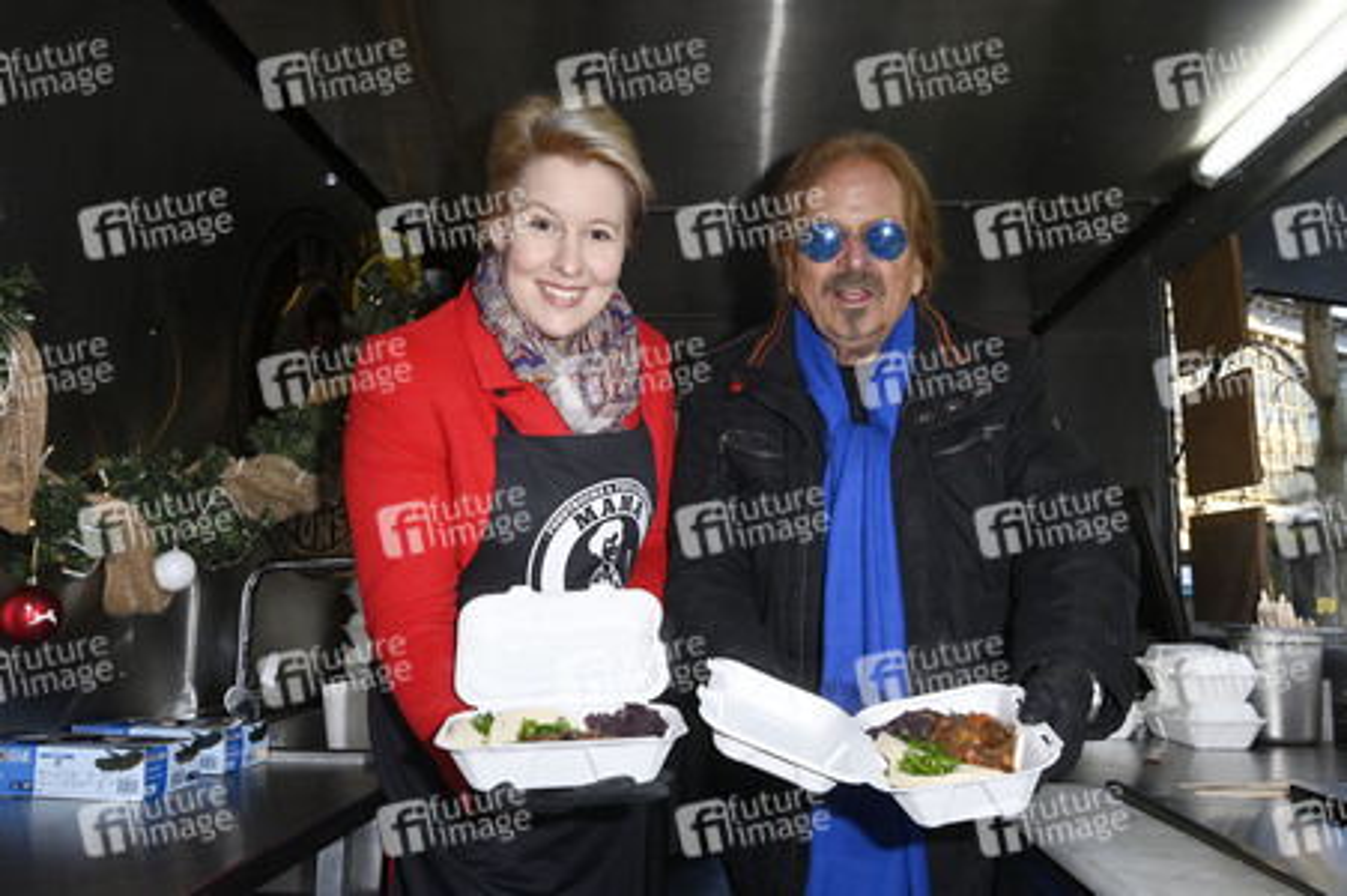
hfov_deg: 67.4
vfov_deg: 47.9
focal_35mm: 27
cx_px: 674
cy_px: 448
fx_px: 1009
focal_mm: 27
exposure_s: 1/160
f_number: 7.1
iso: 640
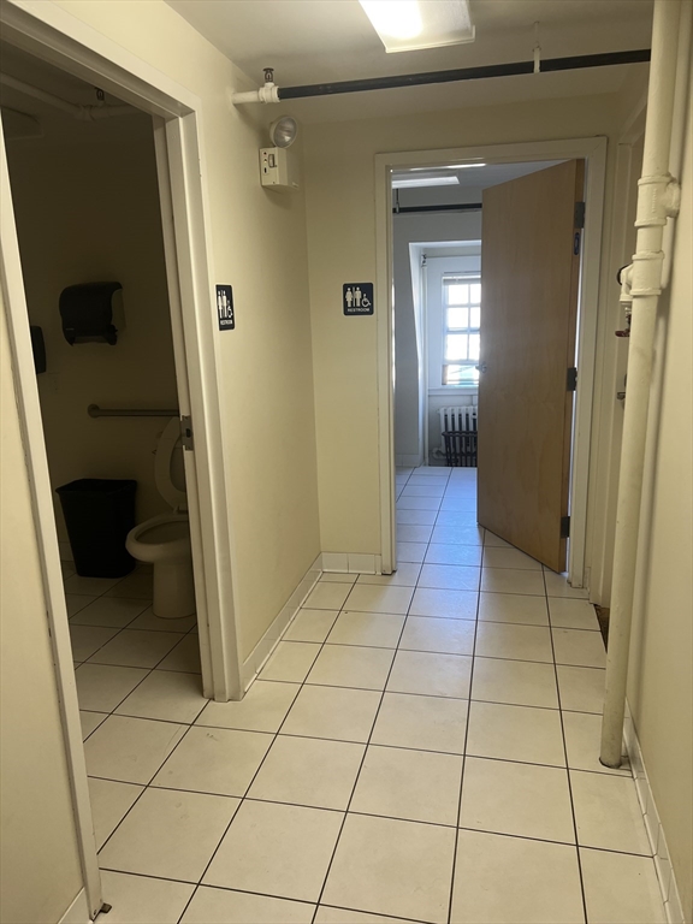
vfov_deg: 67.3
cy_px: 462
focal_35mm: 26
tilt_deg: -12.4
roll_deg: +1.4
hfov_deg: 53.1
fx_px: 694
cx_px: 346
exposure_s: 1/120
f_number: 1.5
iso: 100
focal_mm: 5.7
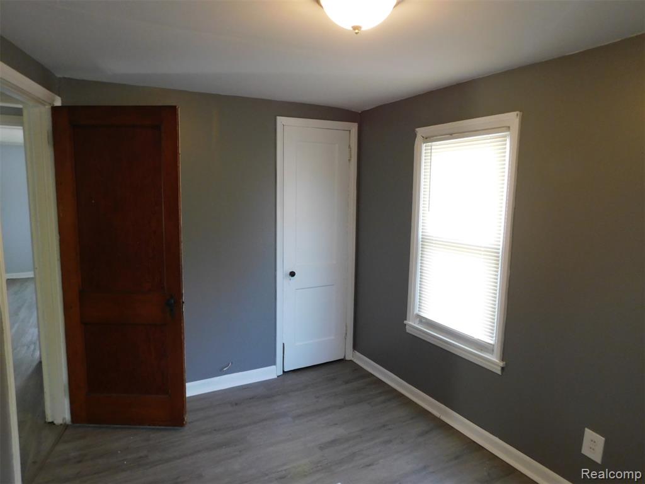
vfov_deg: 58.9
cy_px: 242
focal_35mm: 23
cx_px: 322
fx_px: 429
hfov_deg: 73.9
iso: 280
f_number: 3
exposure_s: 1/30
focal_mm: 4
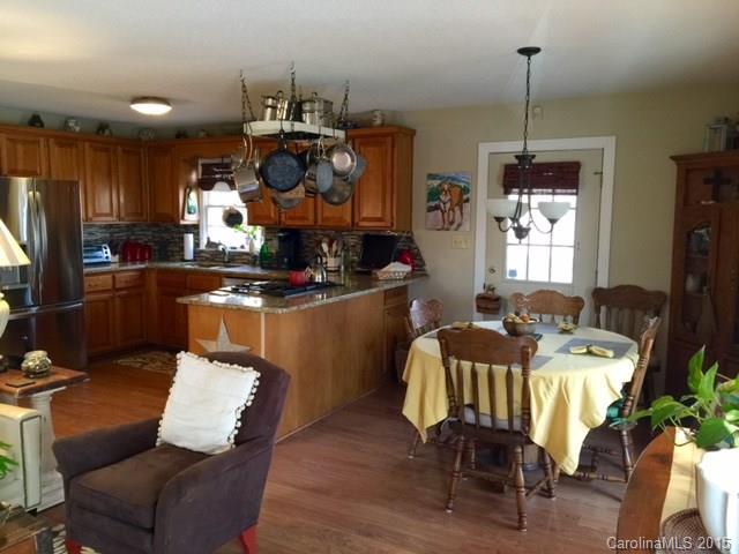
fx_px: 619
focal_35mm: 29
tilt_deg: -6.8
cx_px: 370
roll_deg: -1.0
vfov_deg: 48.2
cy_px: 277
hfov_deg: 61.7
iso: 80
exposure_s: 1/15
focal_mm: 4.15
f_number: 2.2
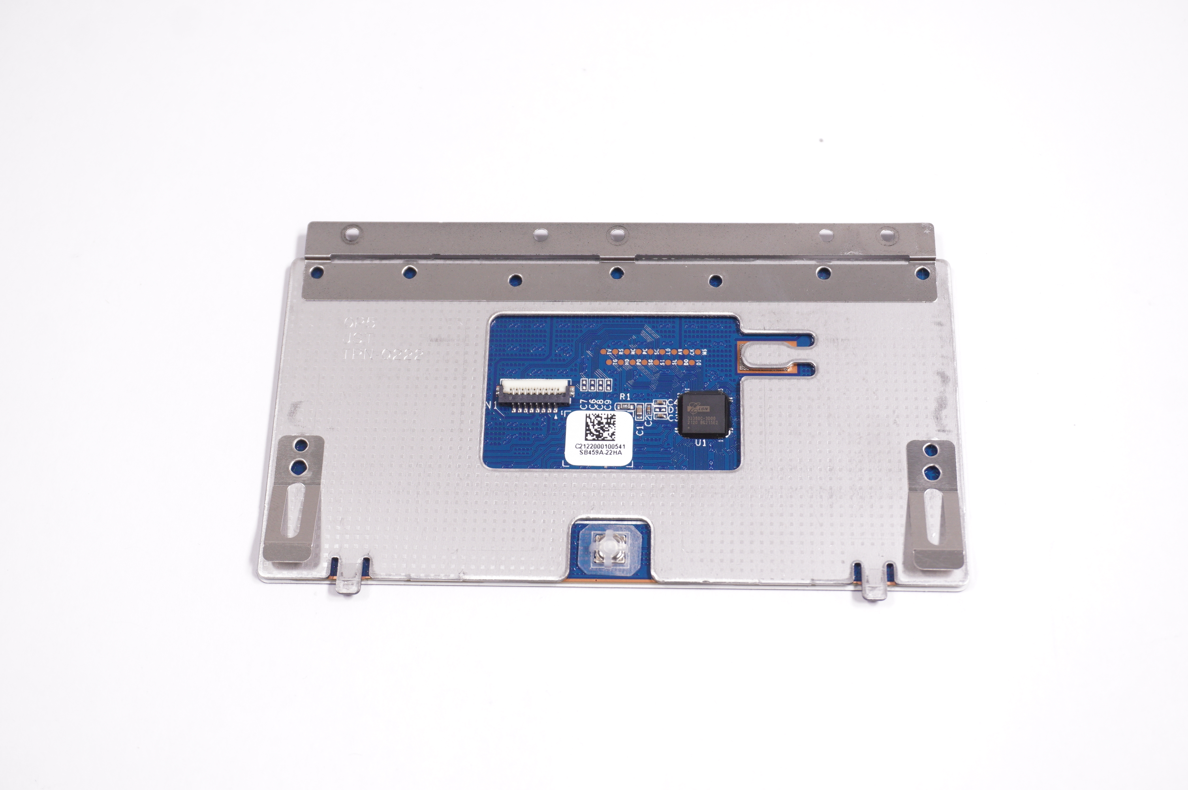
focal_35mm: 51
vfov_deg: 26.4
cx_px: 594
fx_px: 1681
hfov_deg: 38.9
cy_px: 395
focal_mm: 34
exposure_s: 1/160
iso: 500
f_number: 5.6
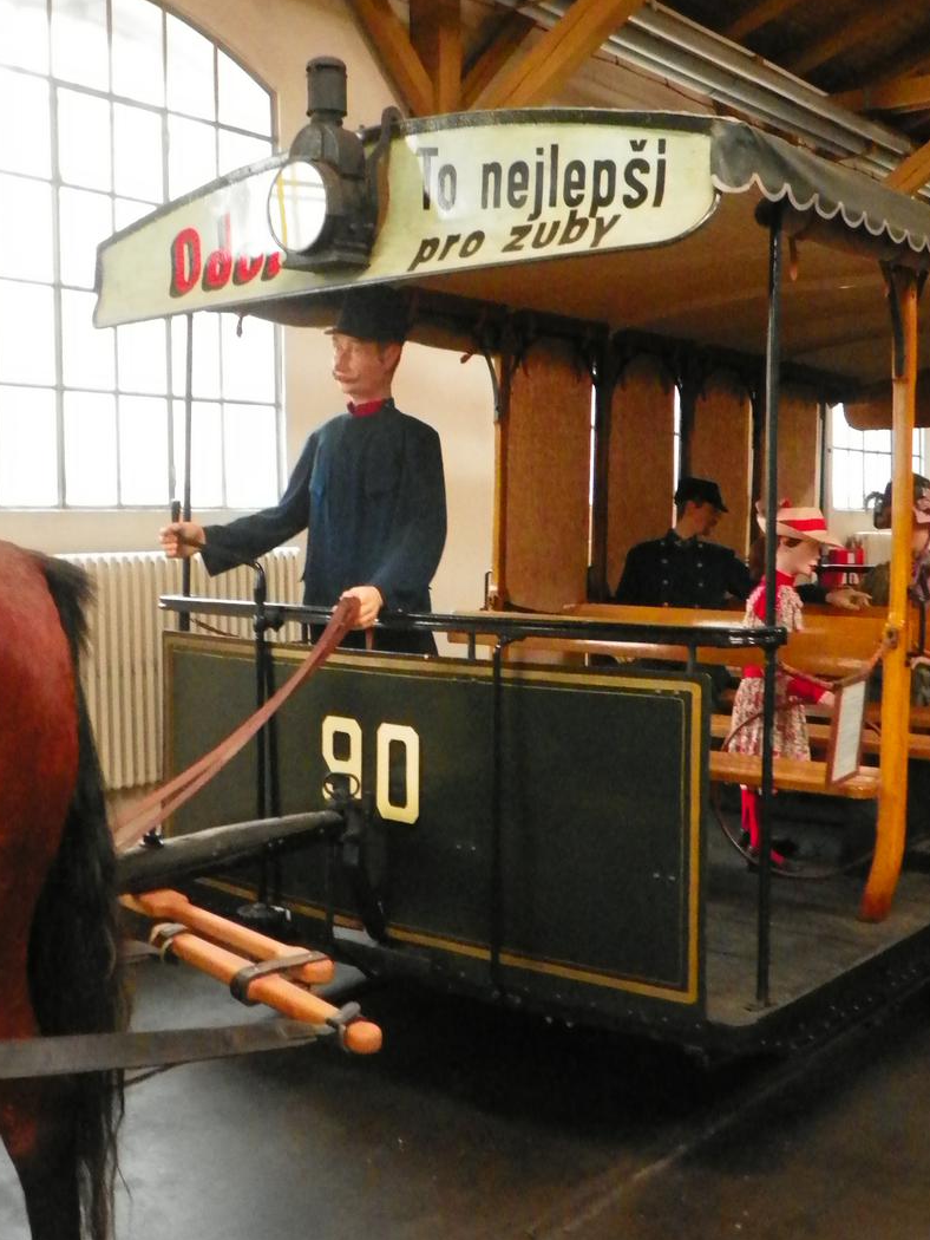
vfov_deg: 46.7
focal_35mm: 40
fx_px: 1432
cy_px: 573
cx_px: 440
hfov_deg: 36.0
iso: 800
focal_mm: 6.2
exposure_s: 1/13
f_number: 3.2
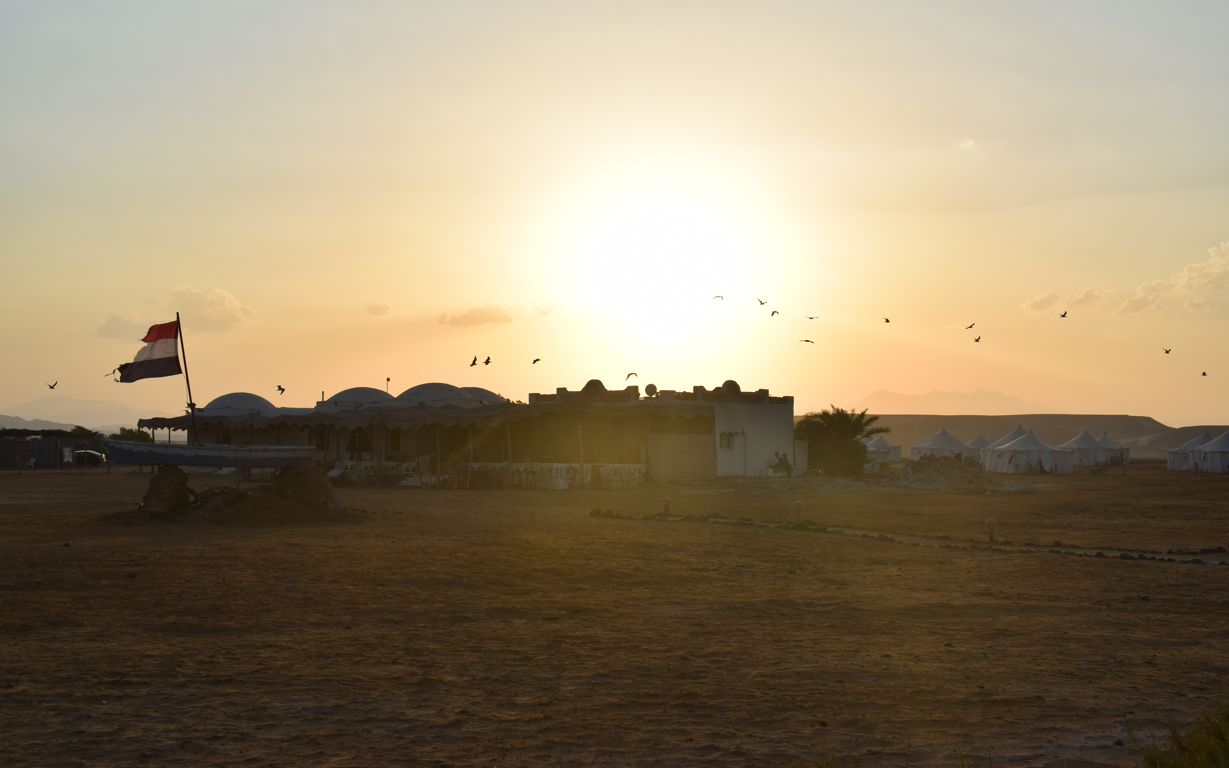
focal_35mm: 46
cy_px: 378
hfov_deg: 43.5
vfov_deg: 28.0
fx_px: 1541
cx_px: 616
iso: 200
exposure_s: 1/640
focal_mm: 30
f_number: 11
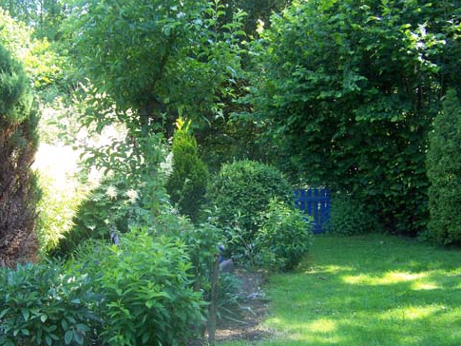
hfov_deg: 40.3
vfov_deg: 30.8
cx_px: 197
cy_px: 202
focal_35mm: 47
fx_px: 626
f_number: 2.8
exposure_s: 1/125
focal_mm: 6.3
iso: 160
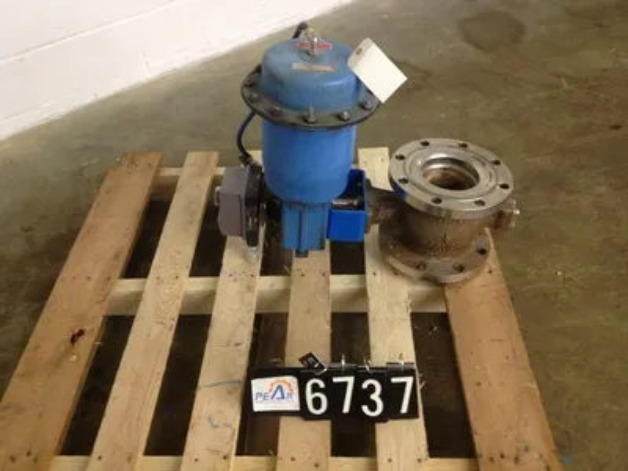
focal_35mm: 35
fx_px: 635
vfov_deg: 40.7
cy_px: 236
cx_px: 314
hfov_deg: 52.6
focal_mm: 4.28
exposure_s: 1/20
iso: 160
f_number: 2.4
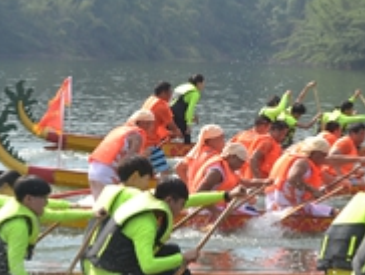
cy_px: 87
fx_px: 2294
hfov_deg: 9.1
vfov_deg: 6.8
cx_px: 309
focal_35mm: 217
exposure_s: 1/250
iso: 100
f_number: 8
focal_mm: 55
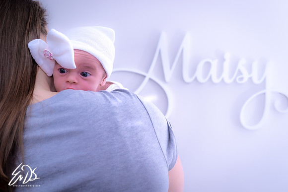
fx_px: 434
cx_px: 150
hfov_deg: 36.7
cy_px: 104
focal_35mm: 54
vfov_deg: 24.9
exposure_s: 1/125
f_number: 5.6
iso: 1600
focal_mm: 50
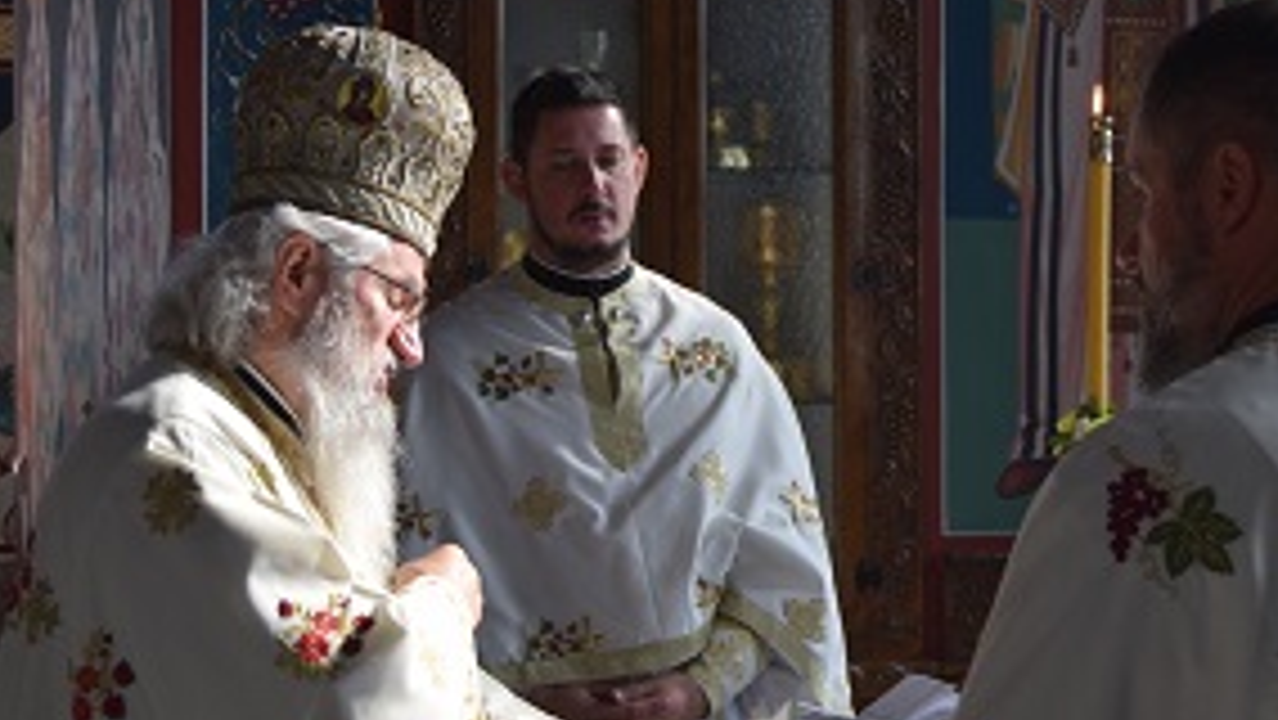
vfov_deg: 13.0
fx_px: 3153
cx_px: 598
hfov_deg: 22.9
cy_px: 315
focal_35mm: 93
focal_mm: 42
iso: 400
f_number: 5.6
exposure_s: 1/125
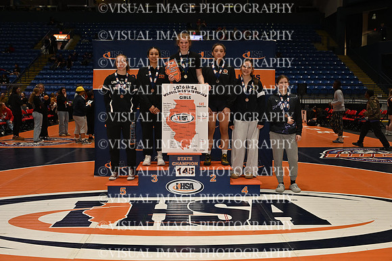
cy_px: 130
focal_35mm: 35
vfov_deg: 37.9
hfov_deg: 54.4
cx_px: 196
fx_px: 381
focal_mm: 35
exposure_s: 1/160
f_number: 6.3
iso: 800
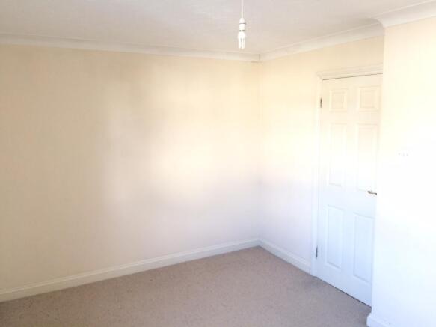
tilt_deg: -7.6
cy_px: 164
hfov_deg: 61.7
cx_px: 218
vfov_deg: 48.2
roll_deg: +1.9
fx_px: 365
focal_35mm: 29
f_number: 2.2
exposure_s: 1/33
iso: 50
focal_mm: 4.15
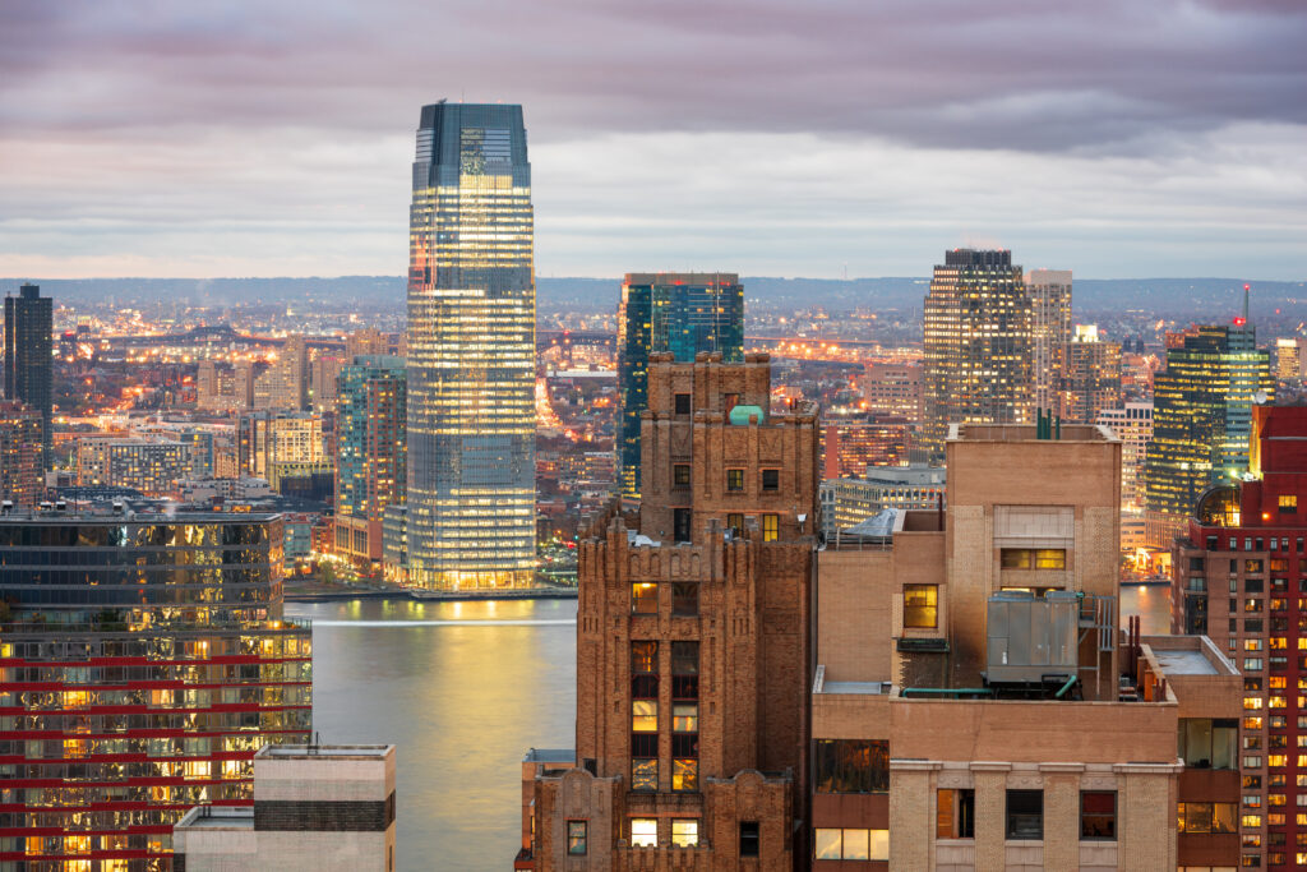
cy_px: 436
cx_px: 654
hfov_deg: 17.6
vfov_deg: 11.8
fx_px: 4212
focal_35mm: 116
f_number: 8
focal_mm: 116
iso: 100
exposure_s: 4
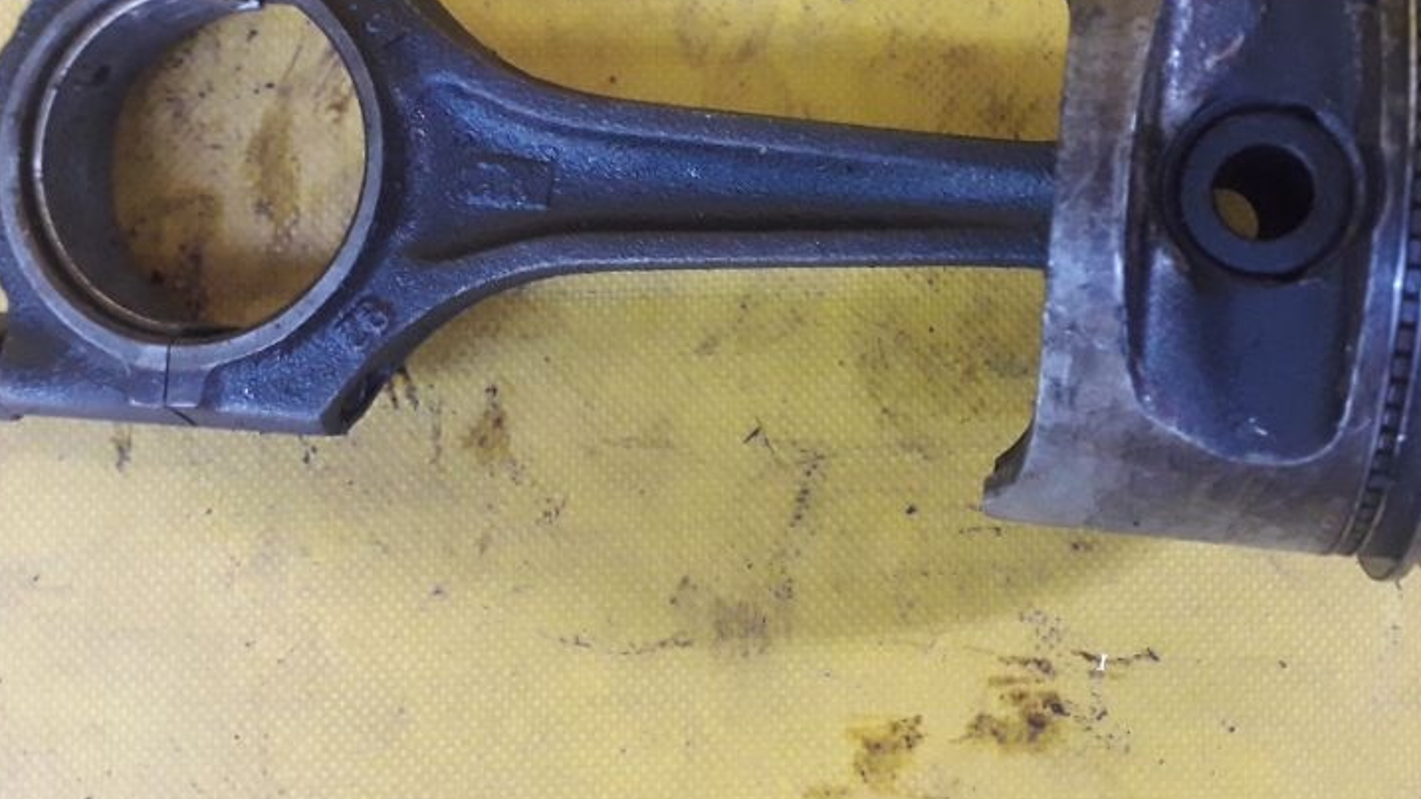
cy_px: 226
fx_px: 1582
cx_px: 801
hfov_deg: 48.2
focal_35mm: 42
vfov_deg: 28.0
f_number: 1.9
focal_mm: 3.6
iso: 200
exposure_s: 1/50
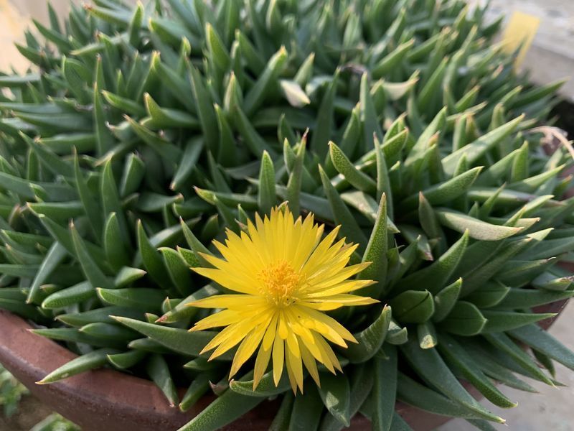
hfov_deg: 67.3
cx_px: 287
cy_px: 216
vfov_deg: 53.1
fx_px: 431
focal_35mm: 26
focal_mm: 4.25
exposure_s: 1/567
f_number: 1.8
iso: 25
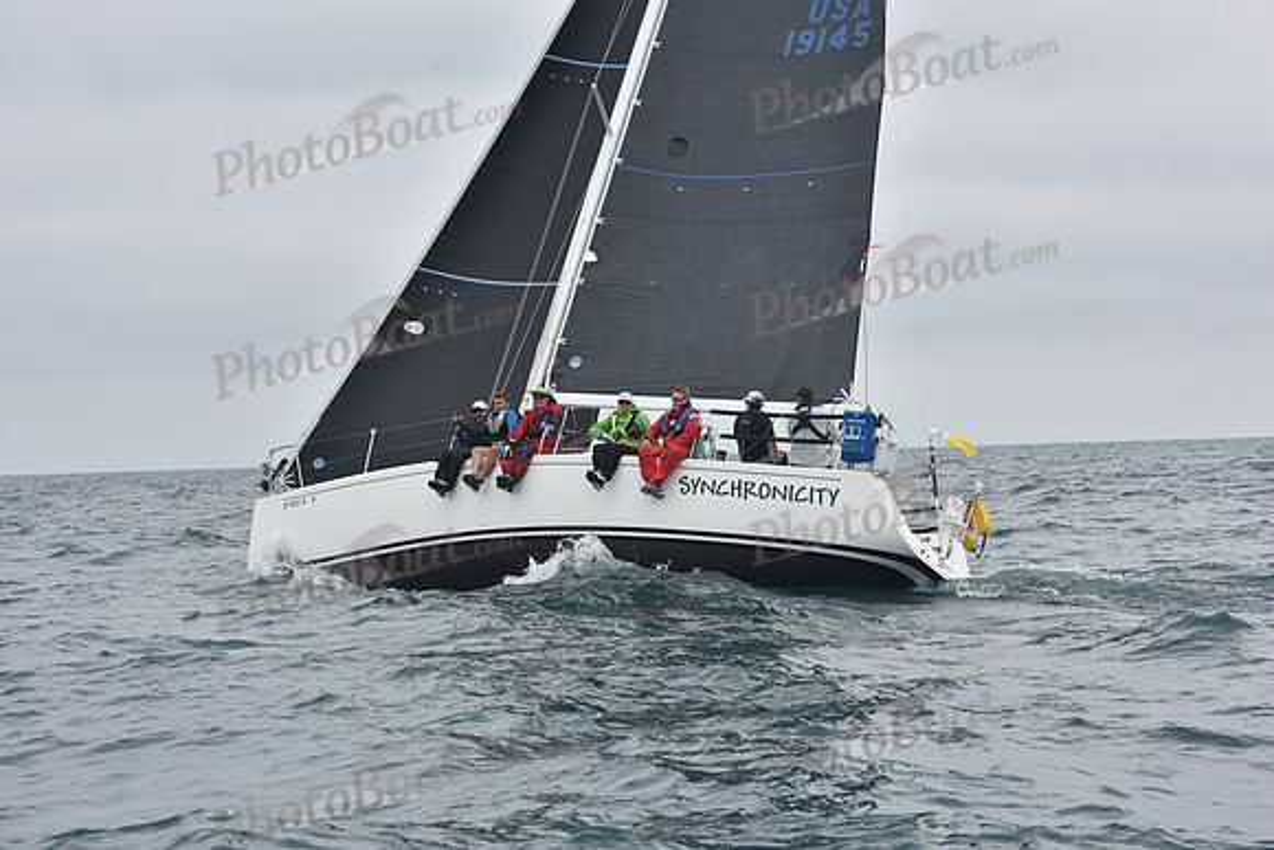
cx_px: 637
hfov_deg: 23.6
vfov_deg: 15.9
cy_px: 425
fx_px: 3044
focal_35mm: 86
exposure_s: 1/800
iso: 250
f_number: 9
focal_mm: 86
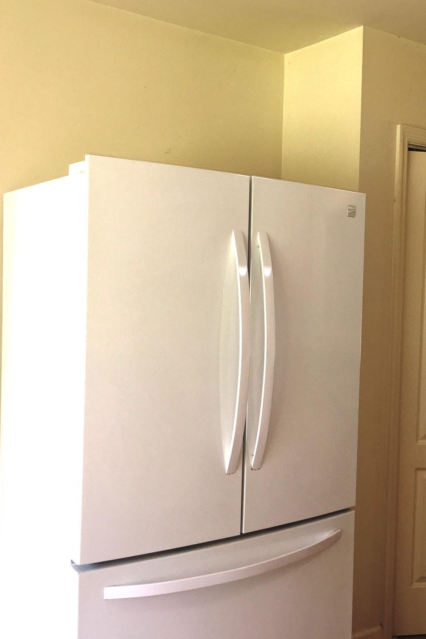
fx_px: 728
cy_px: 316
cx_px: 365
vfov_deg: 47.4
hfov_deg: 31.4
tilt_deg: -1.0
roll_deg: -1.3
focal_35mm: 41
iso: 25
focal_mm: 4.15
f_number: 2.2
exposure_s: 1/30
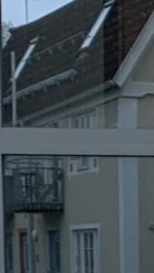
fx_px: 1623
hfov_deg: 5.4
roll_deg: -1.4
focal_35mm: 224
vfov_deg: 9.0
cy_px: 580
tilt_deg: -9.4
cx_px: 215
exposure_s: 1/972
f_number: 1.8
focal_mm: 4.25
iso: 25
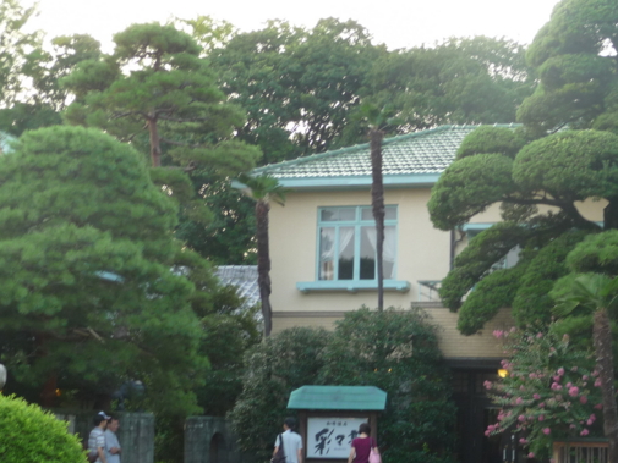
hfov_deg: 25.4
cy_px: 354
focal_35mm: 76
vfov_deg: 19.2
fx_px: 1357
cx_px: 441
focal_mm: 8
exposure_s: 1/50
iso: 100
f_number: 4.2
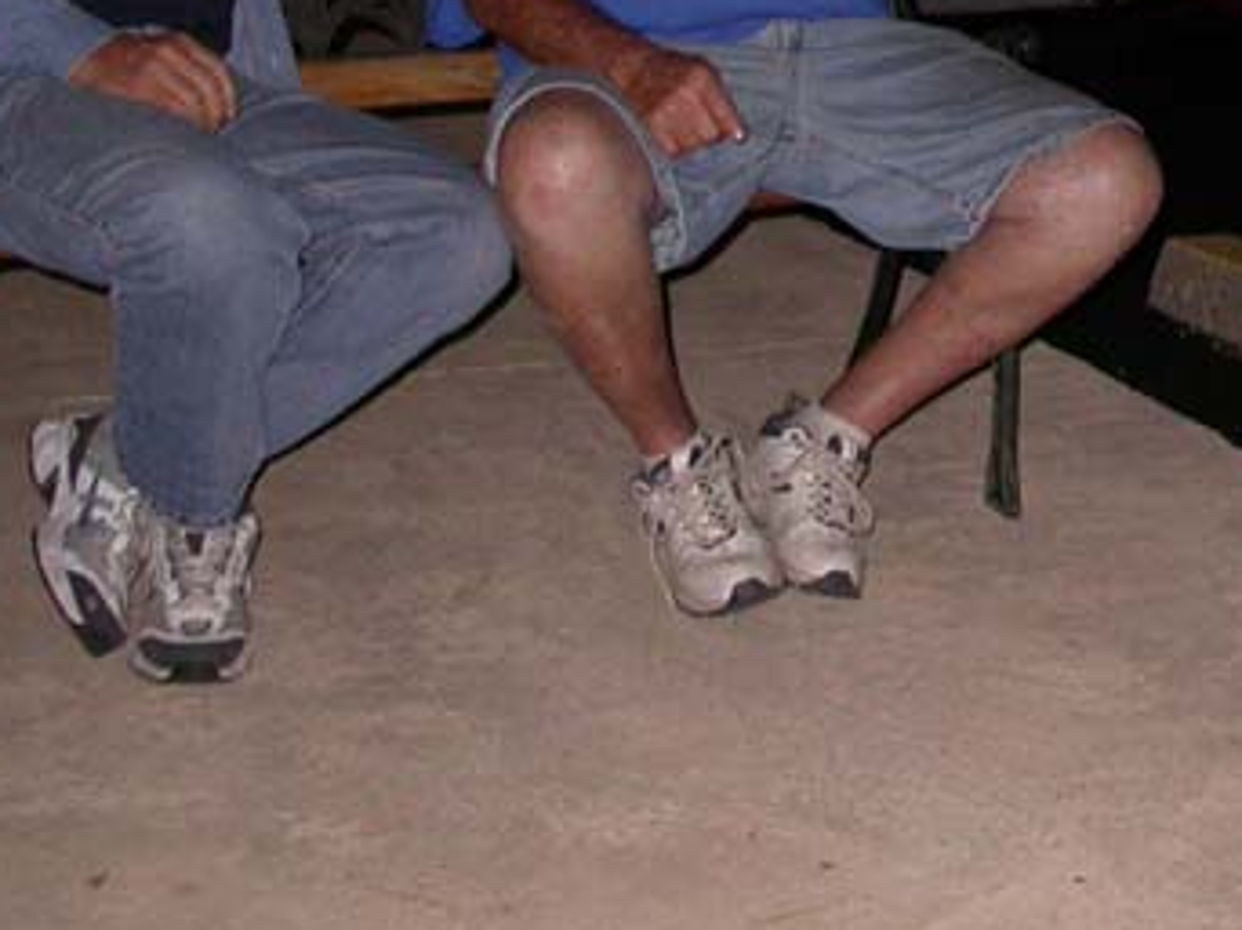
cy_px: -113
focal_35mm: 89
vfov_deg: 16.1
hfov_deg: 21.6
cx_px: 1057
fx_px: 3191
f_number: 2.6
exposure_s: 1/60
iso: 200
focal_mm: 7.85
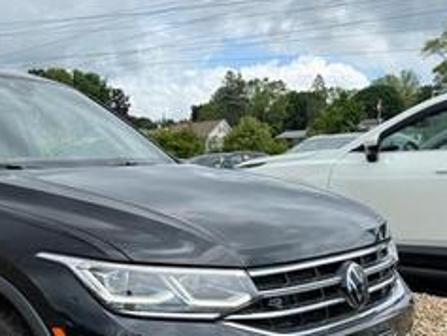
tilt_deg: -11.5
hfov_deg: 35.1
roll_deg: +1.5
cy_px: 313
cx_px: 36
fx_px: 659
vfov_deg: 27.4
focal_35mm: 51
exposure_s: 1/2703
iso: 100
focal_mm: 6.76
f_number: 1.78
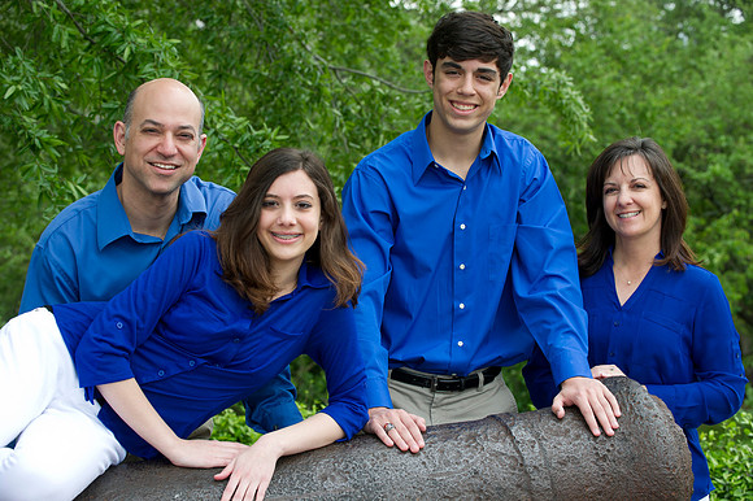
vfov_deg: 15.9
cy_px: 250
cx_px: 376
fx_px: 1798
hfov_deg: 23.7
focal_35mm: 86
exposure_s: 1/125
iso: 320
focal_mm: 86
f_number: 5.6
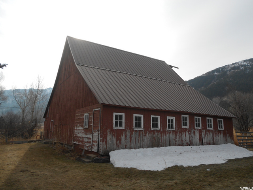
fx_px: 190
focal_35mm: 26
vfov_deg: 53.1
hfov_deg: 67.3
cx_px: 126
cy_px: 95
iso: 80
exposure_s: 1/1000
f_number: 3.2
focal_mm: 4.6
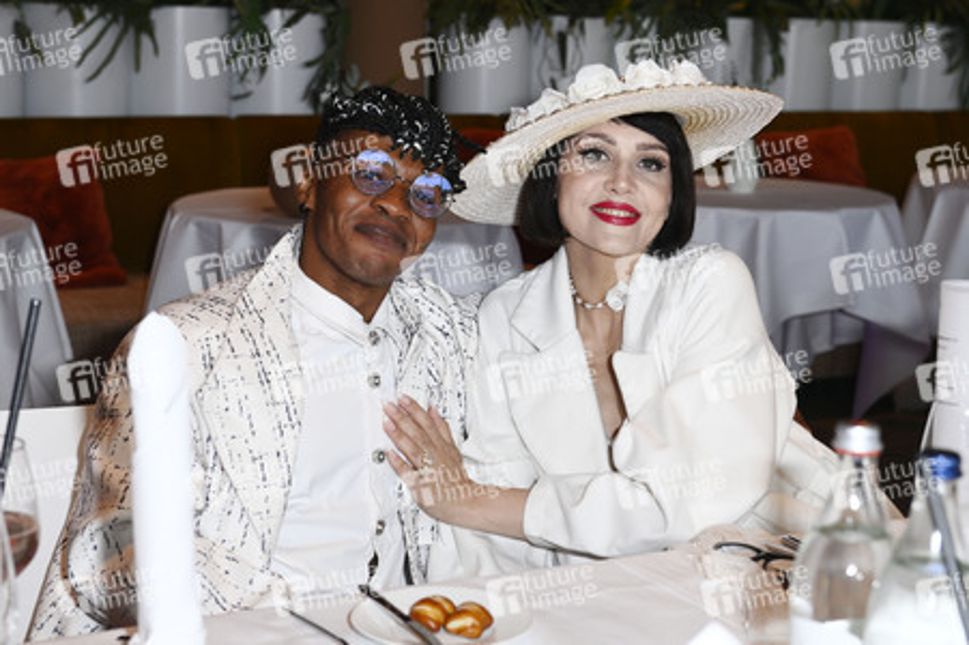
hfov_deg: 28.9
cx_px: 484
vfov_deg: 19.4
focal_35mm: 70
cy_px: 322
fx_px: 1883
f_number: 5.6
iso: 640
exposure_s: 1/80
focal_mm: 70
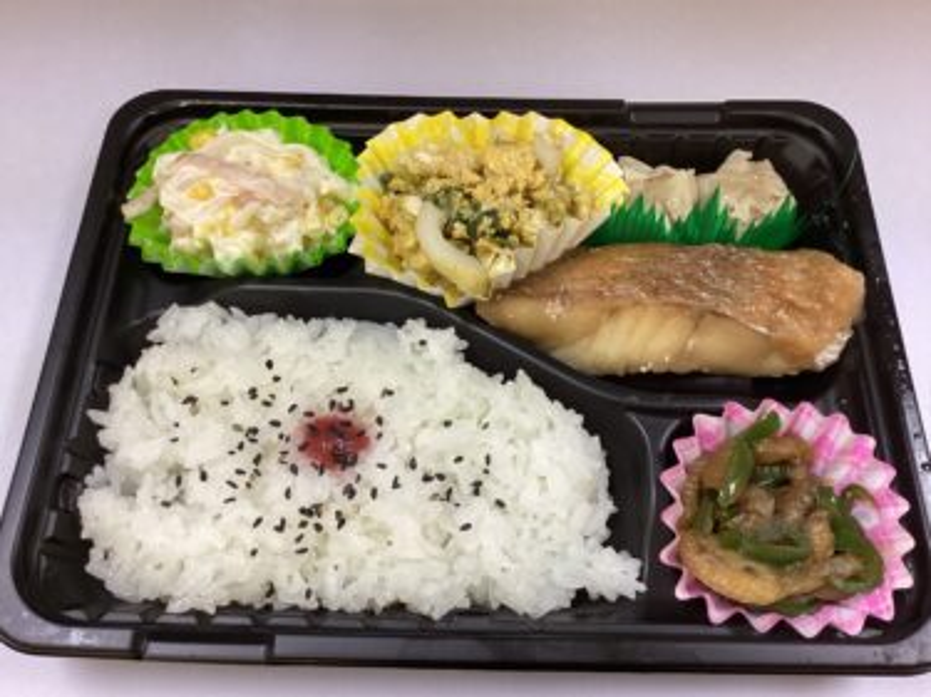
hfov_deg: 58.4
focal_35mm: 31
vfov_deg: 45.4
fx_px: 833
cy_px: 348
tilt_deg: -62.7
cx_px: 466
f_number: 2.4
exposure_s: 1/50
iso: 100
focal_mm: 3.3
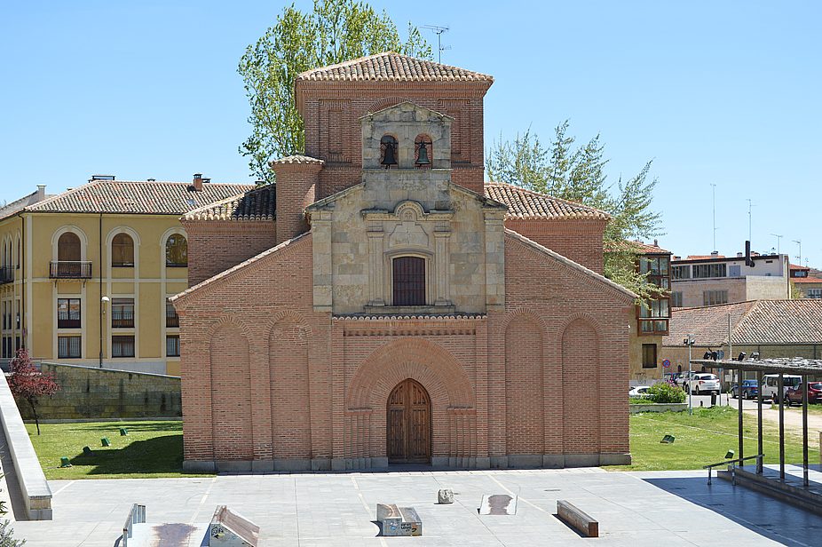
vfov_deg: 20.1
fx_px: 1540
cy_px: 274
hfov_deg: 29.9
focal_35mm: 68
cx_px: 411
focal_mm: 45
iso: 100
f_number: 6.3
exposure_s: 1/160
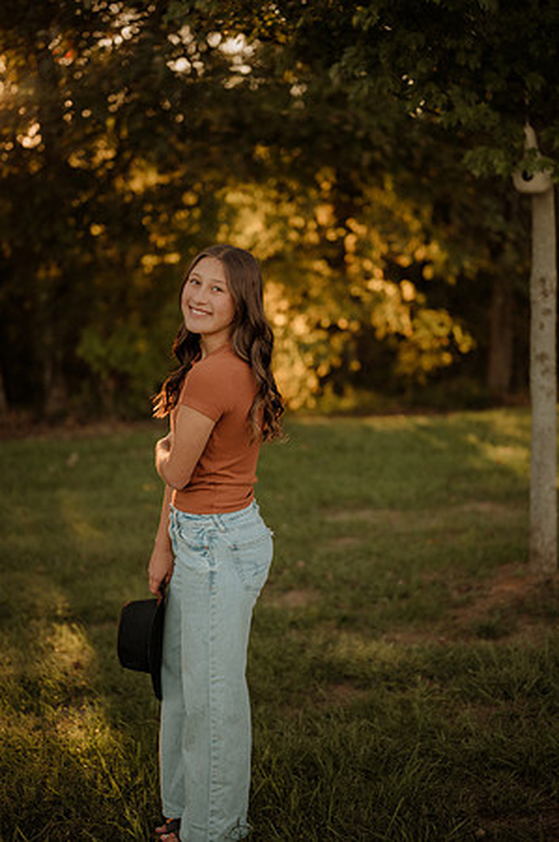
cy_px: 421
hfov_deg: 26.9
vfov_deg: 39.6
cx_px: 280
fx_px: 1167
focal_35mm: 50
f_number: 2
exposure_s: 1/640
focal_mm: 50
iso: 250
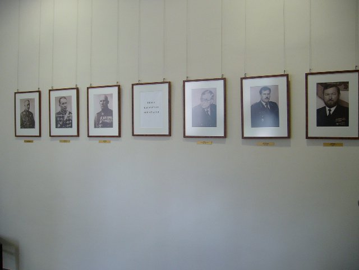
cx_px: 180
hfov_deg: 52.6
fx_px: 363
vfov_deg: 40.7
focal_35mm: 35
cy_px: 135
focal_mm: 5.8
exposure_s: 1/25
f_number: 2.8
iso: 100
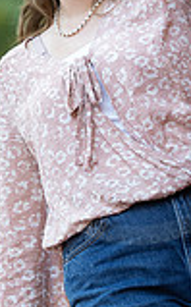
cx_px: 141
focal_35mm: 584
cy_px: 162
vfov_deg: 3.6
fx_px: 4877
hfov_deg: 2.2
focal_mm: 135
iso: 250
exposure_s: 1/400
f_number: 1.8
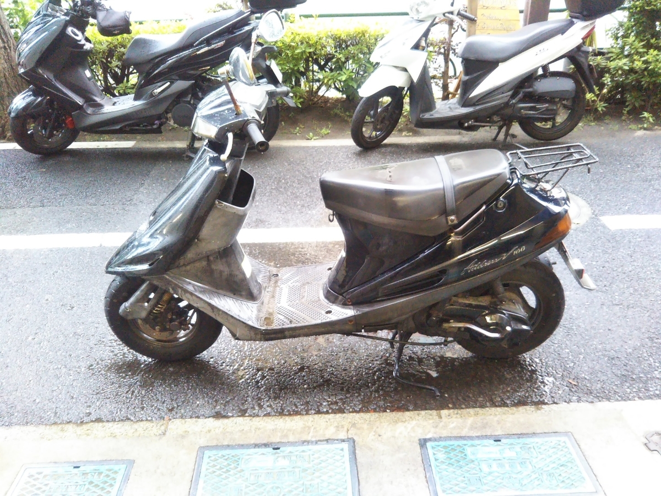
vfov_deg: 46.8
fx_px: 573
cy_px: 248
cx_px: 330
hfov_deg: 60.0
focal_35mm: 30
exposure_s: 1/23
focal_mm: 4
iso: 352
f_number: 2.2
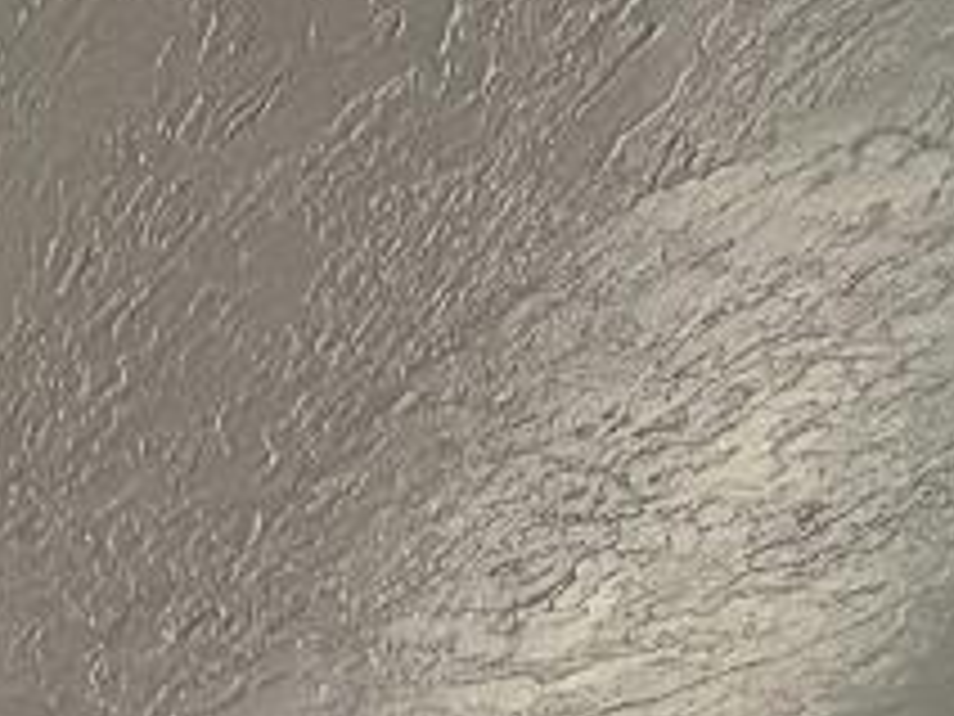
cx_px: -1116
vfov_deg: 10.1
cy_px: 2281
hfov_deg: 14.9
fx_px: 2728
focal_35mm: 99
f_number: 2.2
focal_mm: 2.22
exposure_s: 1/121
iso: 250
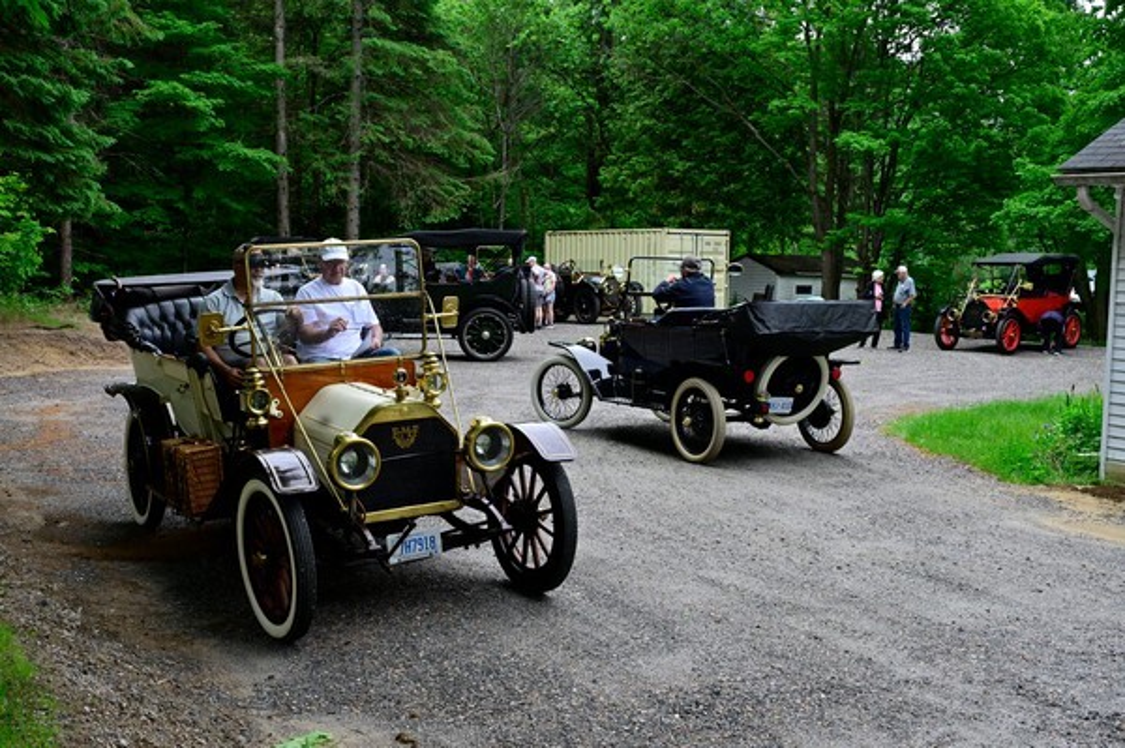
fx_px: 1280
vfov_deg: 32.6
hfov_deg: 47.4
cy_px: 374
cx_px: 562
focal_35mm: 41
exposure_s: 1/500
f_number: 13
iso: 1400
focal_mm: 41
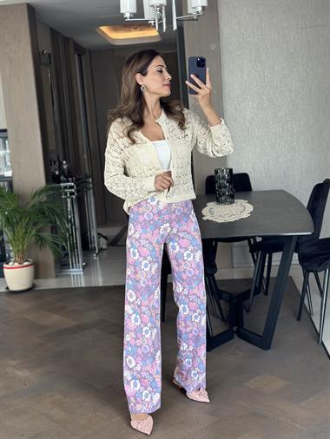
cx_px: 165
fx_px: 610
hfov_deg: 30.3
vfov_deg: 39.6
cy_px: 220
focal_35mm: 48
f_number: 1.78
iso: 125
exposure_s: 1/115
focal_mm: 6.86
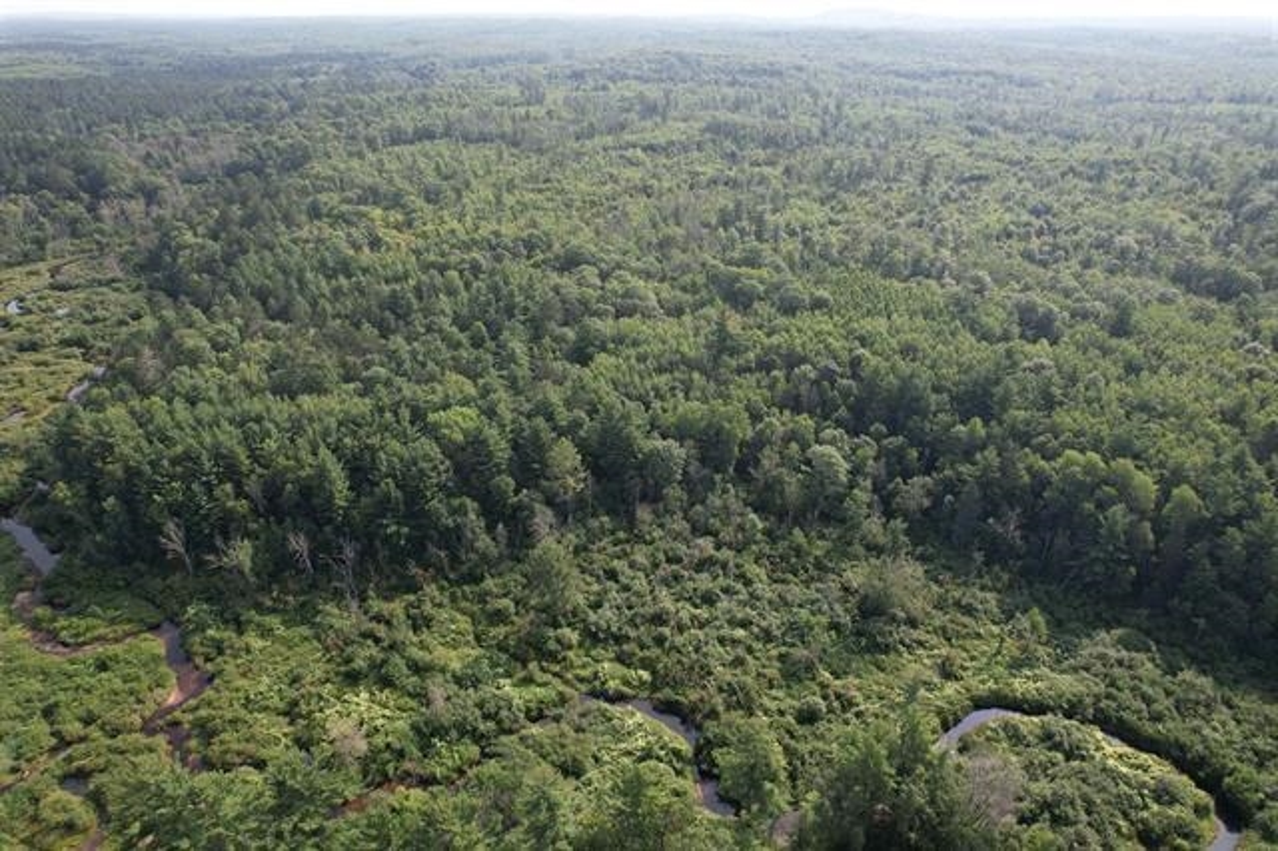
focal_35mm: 22
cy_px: 426
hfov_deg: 78.6
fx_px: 781
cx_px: 639
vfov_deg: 57.2
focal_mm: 8.38
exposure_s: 1/640
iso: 100
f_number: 2.8
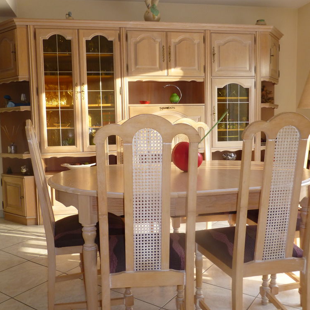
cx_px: 147
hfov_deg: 51.1
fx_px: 324
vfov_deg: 51.1
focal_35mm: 32
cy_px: 155
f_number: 3.4
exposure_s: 1/60
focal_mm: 4.8
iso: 200
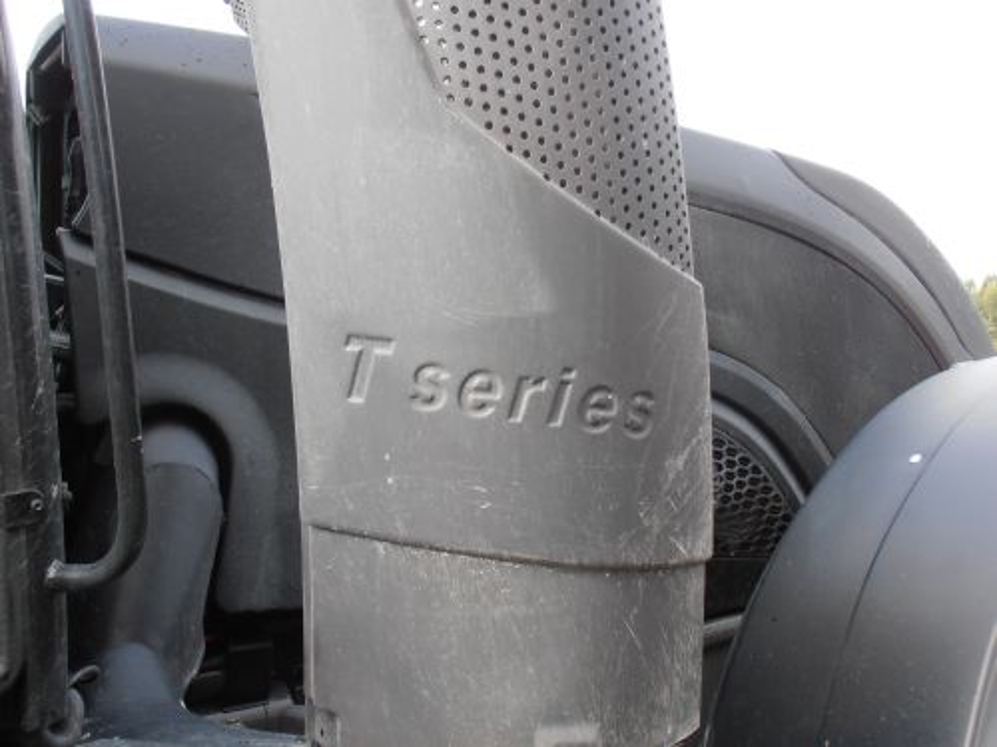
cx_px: 498
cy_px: 374
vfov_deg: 32.9
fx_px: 1267
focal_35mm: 44
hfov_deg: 42.9
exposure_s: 1/80
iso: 80
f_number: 4.2
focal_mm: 7.87
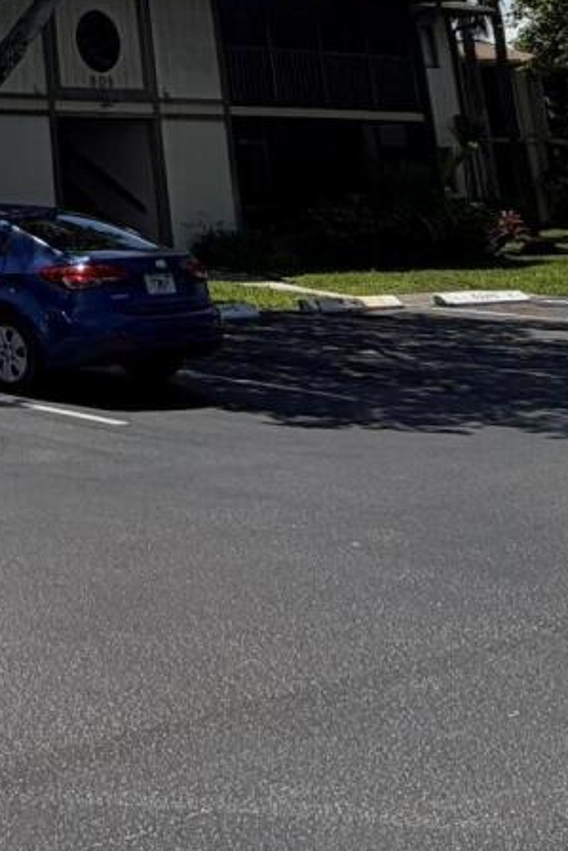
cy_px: -251
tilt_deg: +16.3
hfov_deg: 17.4
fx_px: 1537
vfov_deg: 26.4
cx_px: -426
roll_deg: +0.3
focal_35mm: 65
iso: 20
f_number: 2.2
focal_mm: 2.22
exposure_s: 1/1145
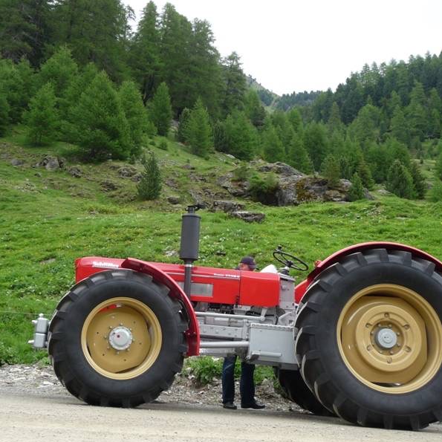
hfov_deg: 43.8
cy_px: 222
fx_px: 549
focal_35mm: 38
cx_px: 190
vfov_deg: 43.9
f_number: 3.5
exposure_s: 1/160
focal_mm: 5.3
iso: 100
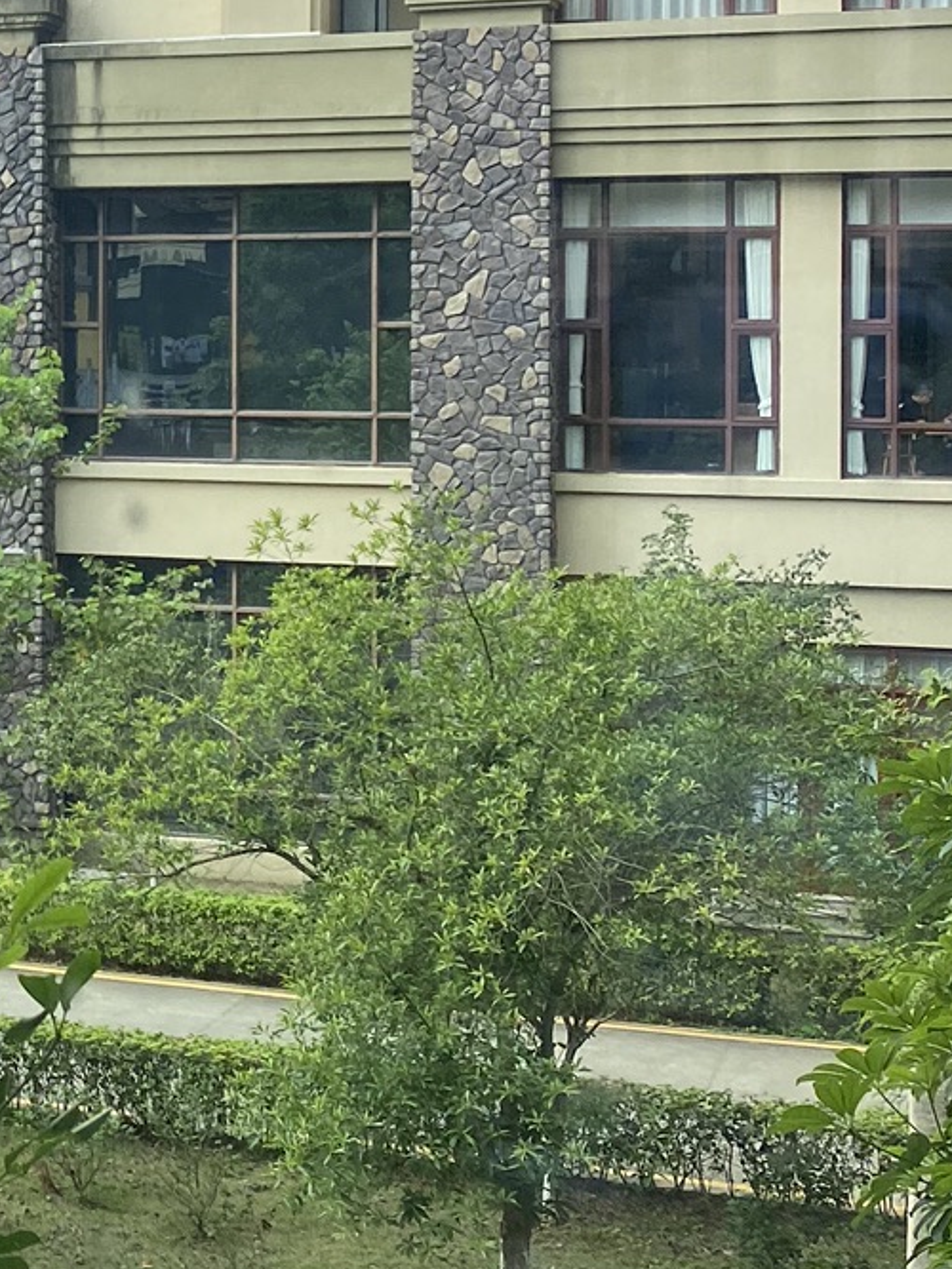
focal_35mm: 78
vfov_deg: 24.8
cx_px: -419
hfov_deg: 17.3
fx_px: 2861
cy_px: 333
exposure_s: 1/1287
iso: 32
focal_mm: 4.25
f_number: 1.8
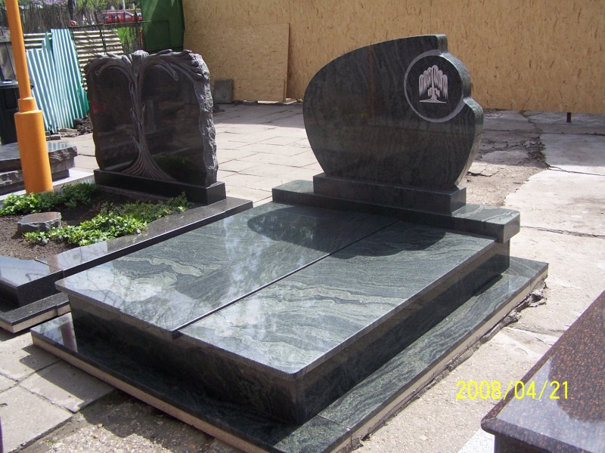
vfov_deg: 37.7
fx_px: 664
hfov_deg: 49.0
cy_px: 226
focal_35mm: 38
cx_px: 302
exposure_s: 1/640
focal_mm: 6.3
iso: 80
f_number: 2.8
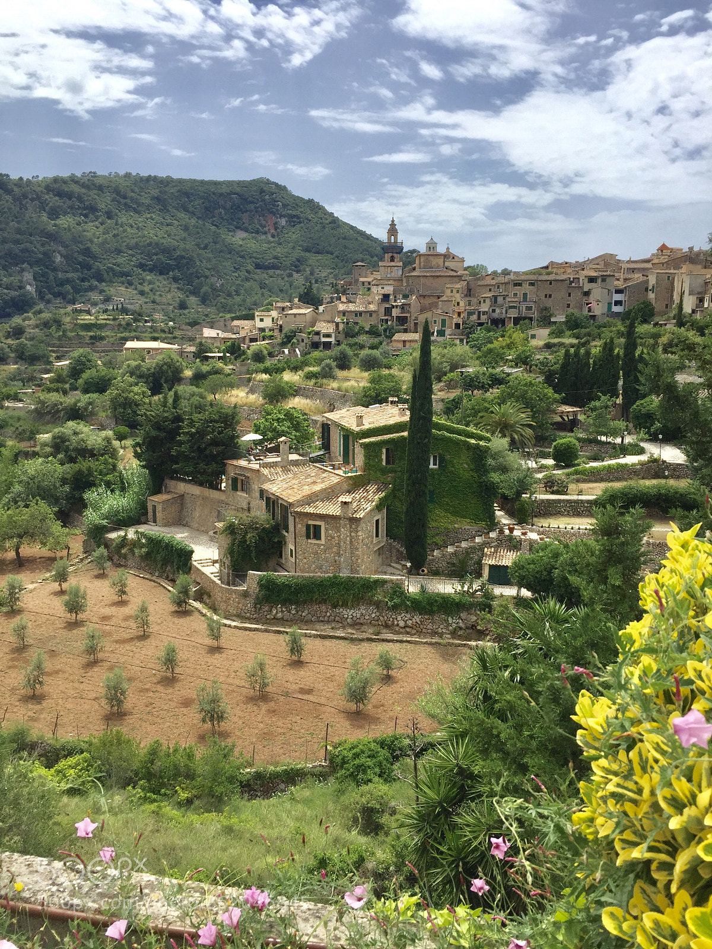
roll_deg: -0.7
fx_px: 795
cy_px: 474
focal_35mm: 29
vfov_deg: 61.7
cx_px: 356
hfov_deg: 48.2
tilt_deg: -10.1
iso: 32
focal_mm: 4.15
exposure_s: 1/2639
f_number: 2.2
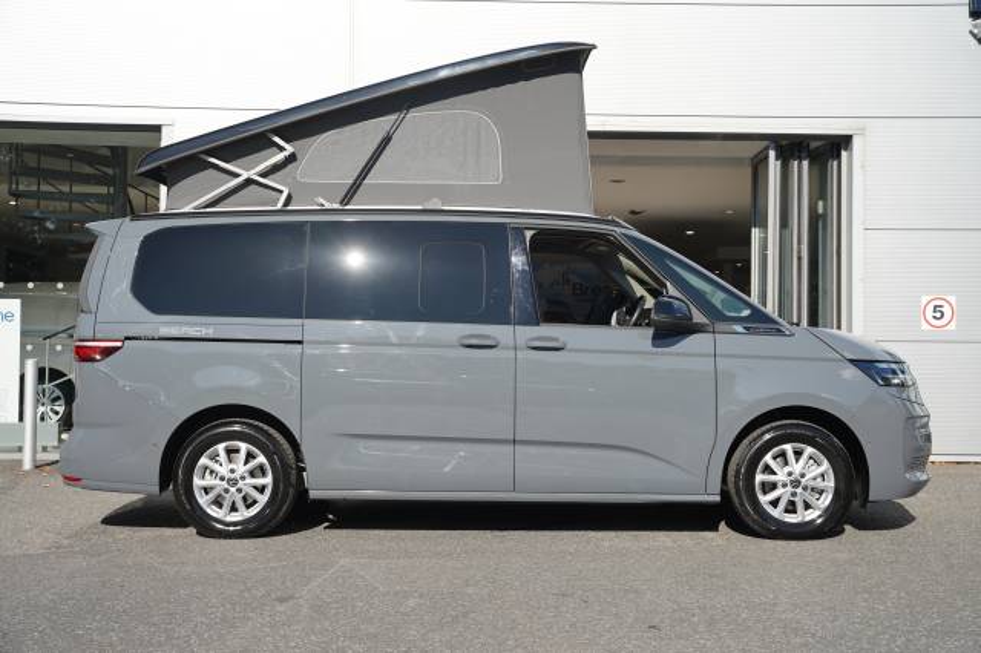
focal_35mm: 42
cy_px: 326
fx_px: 1147
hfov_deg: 46.3
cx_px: 490
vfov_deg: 31.8
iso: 100
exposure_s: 1/250
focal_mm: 42.1
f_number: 5
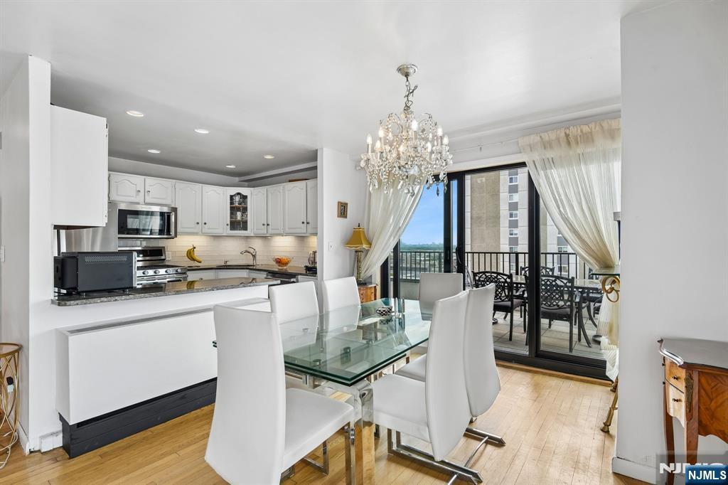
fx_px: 323
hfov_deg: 96.8
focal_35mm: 16
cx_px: 364
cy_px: 242
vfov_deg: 73.7
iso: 400
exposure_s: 1/60
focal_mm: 16
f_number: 8
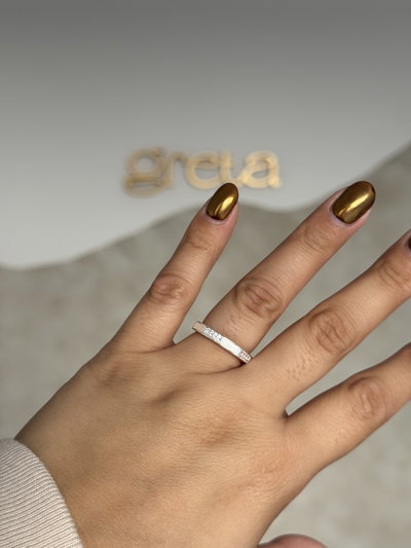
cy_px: 274
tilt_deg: +1.3
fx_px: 760
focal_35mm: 48
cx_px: 206
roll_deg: -0.5
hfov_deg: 30.3
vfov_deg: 39.6
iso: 50
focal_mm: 6.76
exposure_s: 1/121
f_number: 1.78
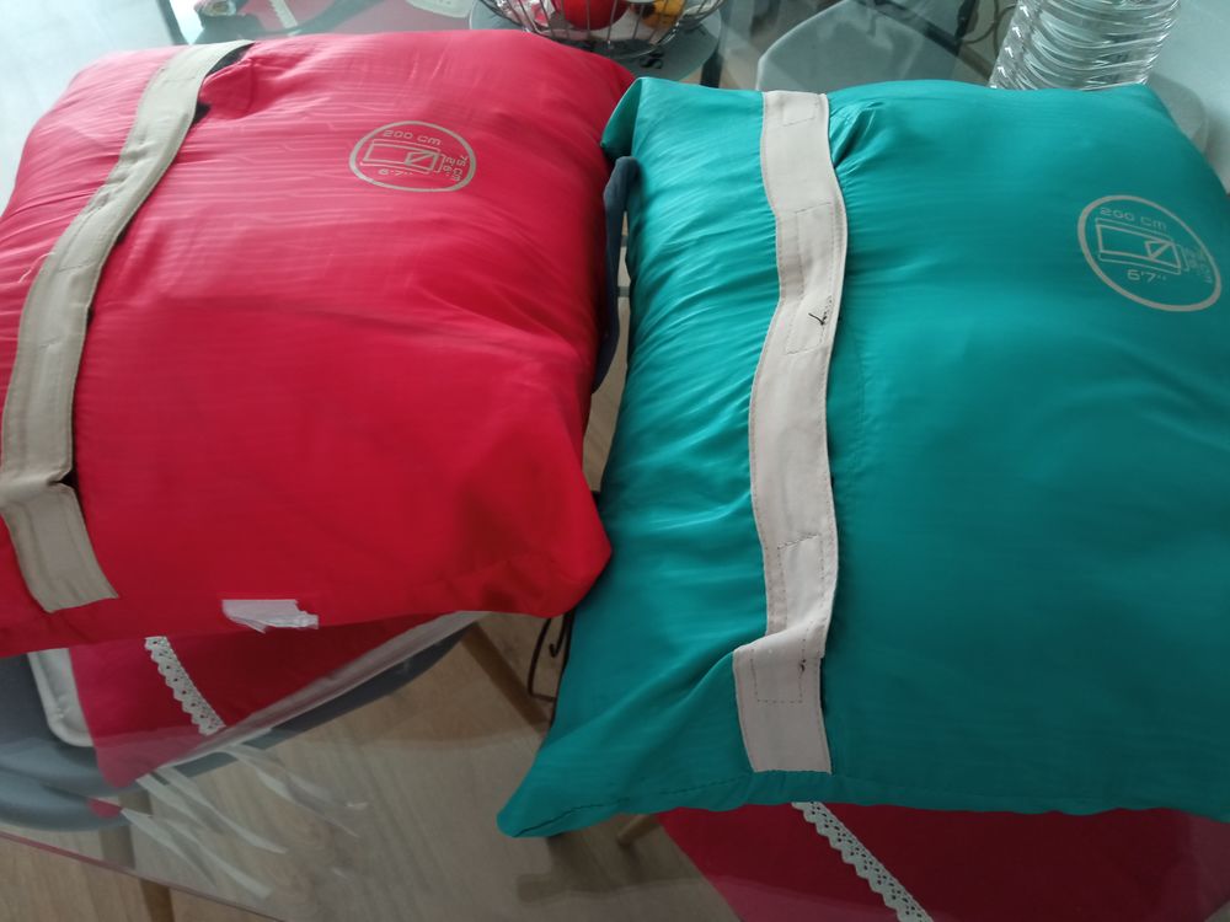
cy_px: 461
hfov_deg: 65.3
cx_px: 615
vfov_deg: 51.4
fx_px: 959
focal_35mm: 27
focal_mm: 3.79
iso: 389
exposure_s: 1/33.3
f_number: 2.2
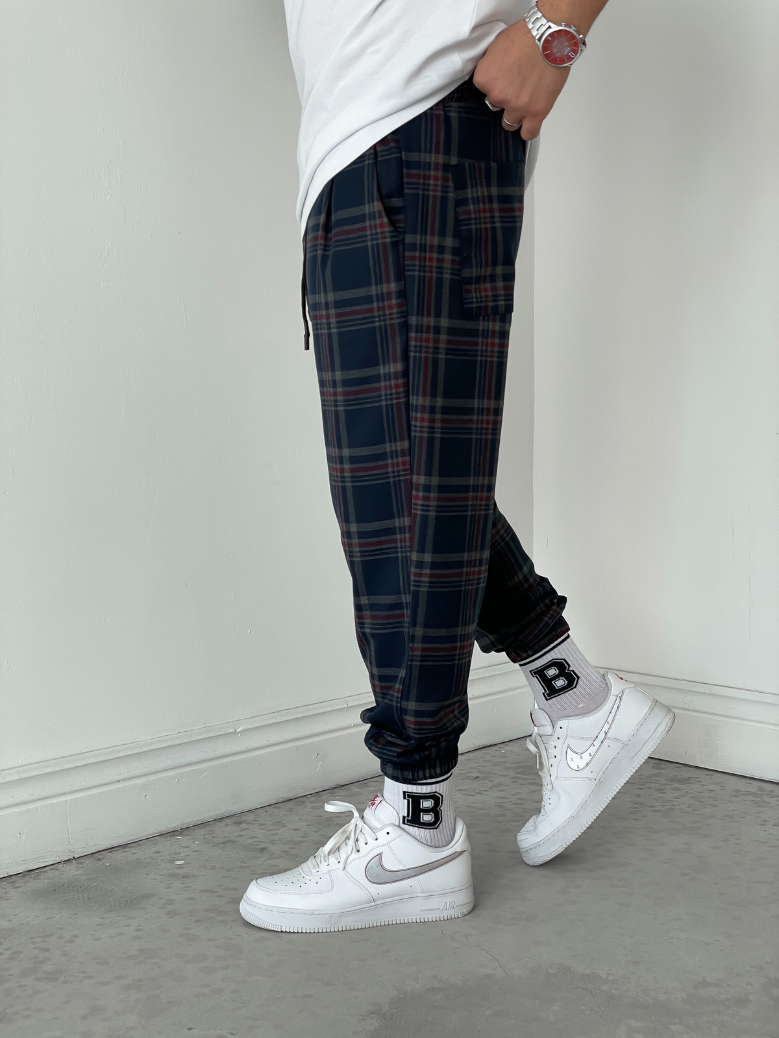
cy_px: 519
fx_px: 1560
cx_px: 390
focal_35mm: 52
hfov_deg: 28.0
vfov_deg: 36.8
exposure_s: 1/120
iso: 80
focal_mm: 6
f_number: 2
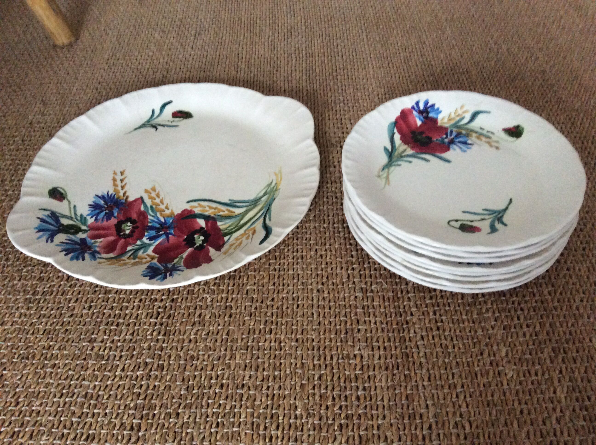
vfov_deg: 44.1
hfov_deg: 56.9
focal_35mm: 32
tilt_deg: -48.8
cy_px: 222
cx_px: 298
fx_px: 550
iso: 320
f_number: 2.4
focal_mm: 3.3
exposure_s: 1/20
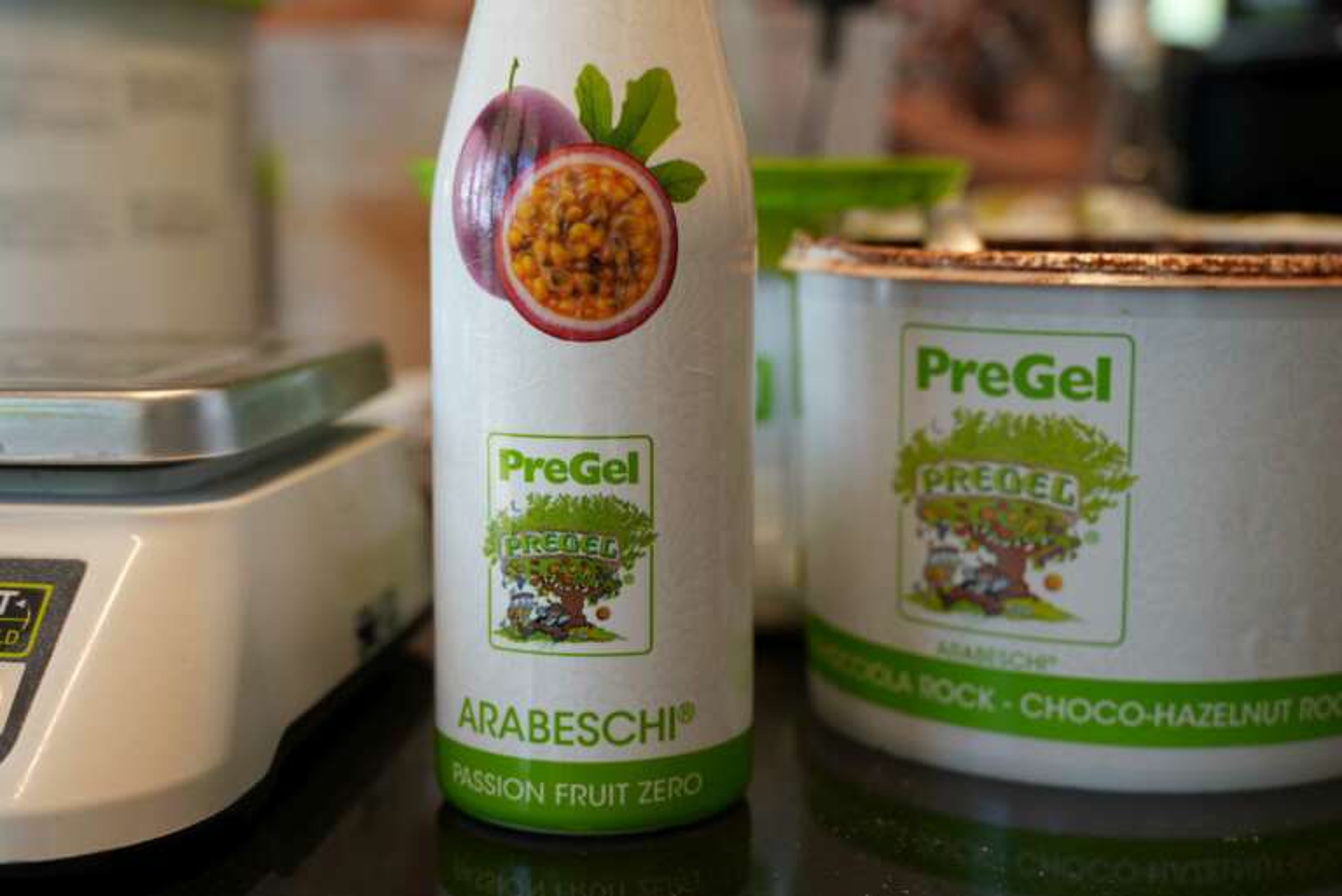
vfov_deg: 27.0
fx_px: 1865
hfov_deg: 39.6
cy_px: 448
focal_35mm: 50
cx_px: 671
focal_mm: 50
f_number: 4
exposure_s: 1/160
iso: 250
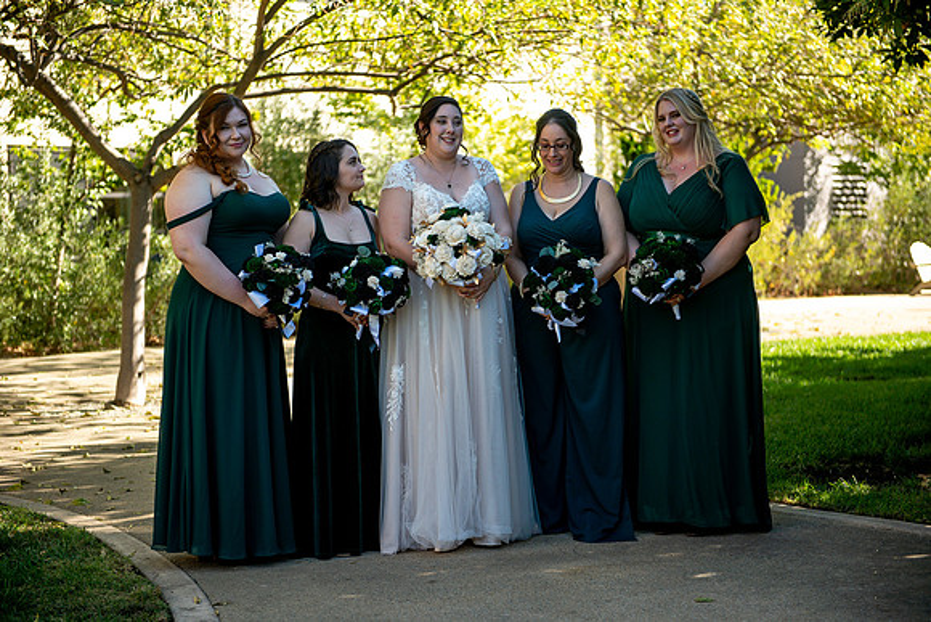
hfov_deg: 28.8
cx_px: 466
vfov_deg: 19.5
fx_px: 1811
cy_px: 311
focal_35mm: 70
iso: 400
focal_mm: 70
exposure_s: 1/1250
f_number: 2.8
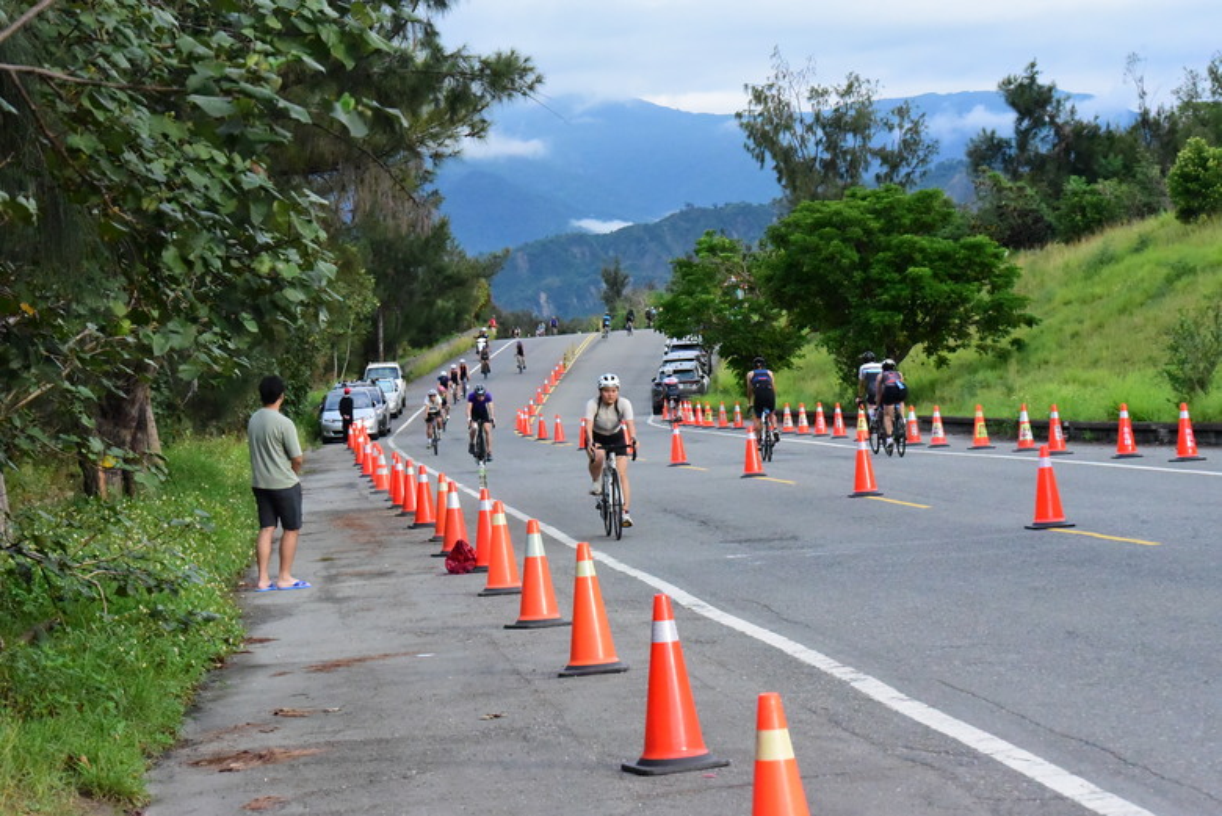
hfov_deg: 18.3
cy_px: 408
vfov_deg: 12.2
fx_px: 3804
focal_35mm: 112
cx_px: 611
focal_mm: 112
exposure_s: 1/2500
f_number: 13
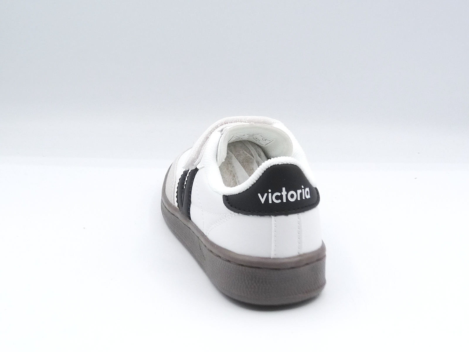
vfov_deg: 28.6
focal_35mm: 51
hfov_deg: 37.5
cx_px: 234
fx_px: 691
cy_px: 176
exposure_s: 1/250
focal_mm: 5.1
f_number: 4.5
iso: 100
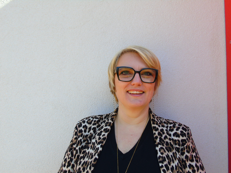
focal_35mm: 29
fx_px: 194
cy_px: 86
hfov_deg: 61.7
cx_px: 116
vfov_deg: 48.2
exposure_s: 1/200
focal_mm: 5.2
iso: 80
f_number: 3.6
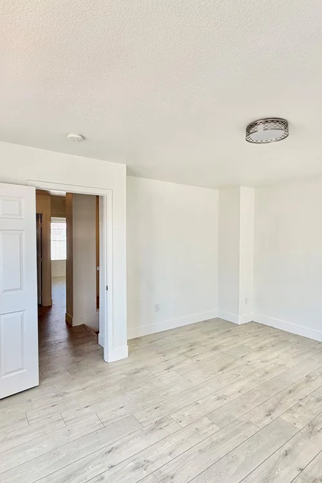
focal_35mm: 20
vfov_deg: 84.0
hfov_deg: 61.6
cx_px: 185
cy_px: 243
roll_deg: +0.1
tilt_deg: -1.3
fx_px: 268
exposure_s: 1/145
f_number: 2.2
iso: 50
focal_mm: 2.22
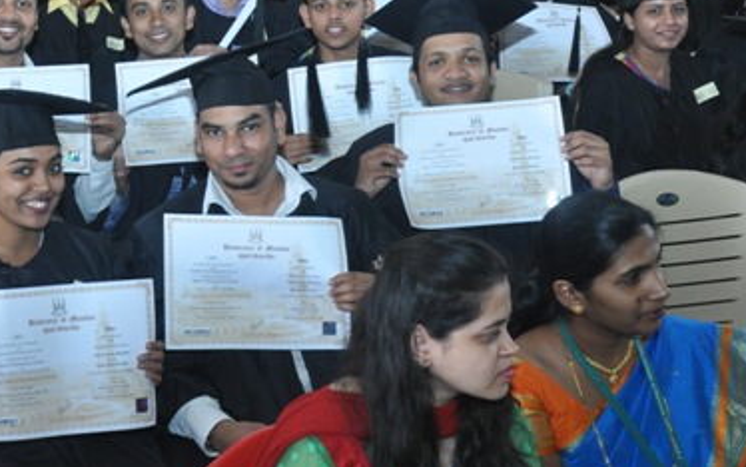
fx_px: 1383
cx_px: 146
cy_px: 89
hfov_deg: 29.5
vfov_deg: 19.0
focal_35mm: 68
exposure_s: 1/60
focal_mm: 26
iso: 800
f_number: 6.3
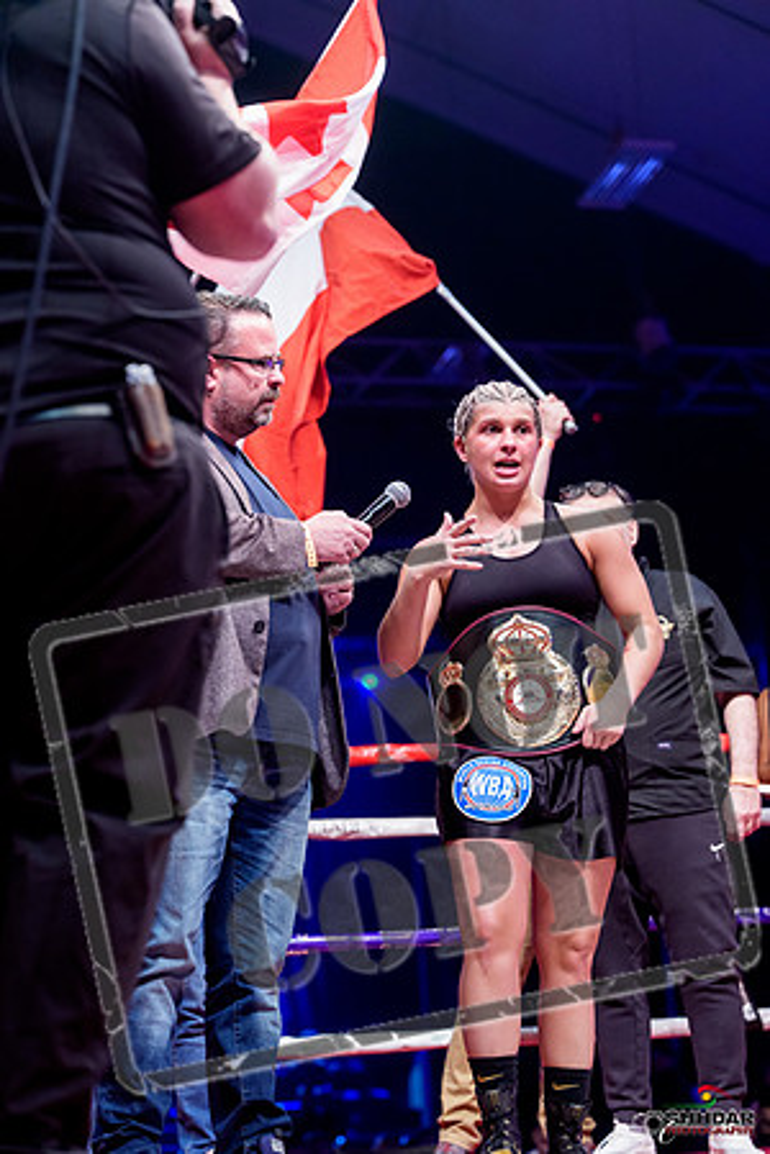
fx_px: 2246
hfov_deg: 19.5
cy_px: 577
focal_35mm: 70
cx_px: 385
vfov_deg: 28.8
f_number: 2.8
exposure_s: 1/400
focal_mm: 70
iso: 2000
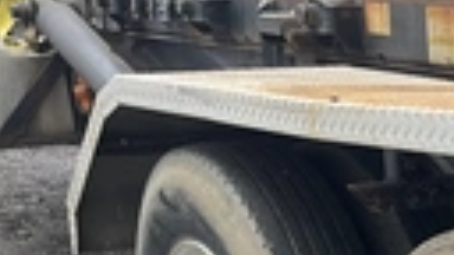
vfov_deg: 11.5
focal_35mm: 99
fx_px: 1192
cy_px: 439
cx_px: 635
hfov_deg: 19.4
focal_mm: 3
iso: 25
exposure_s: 1/391
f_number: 1.8
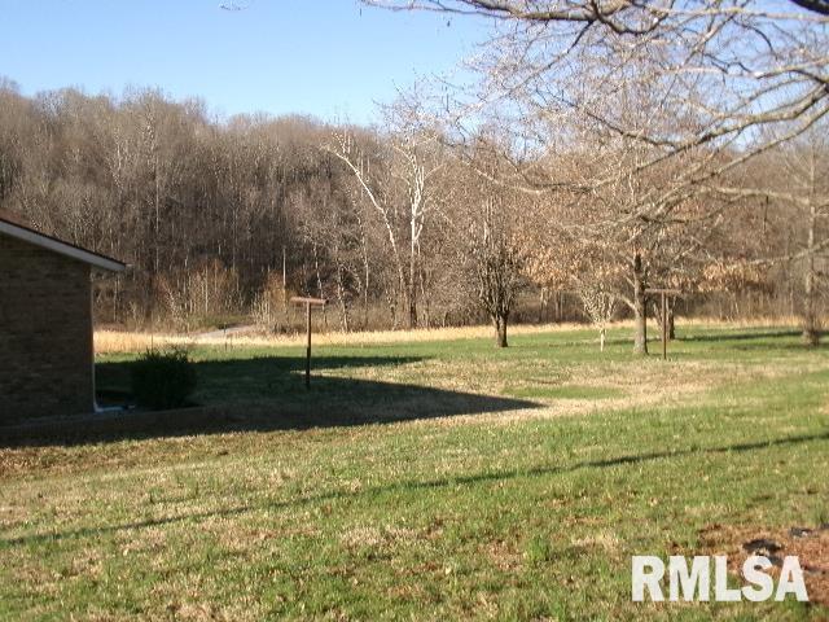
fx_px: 1150
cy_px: 311
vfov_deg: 30.3
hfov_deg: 39.7
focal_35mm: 48
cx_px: 414
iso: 100
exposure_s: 1/42
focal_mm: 8.5
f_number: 12.48
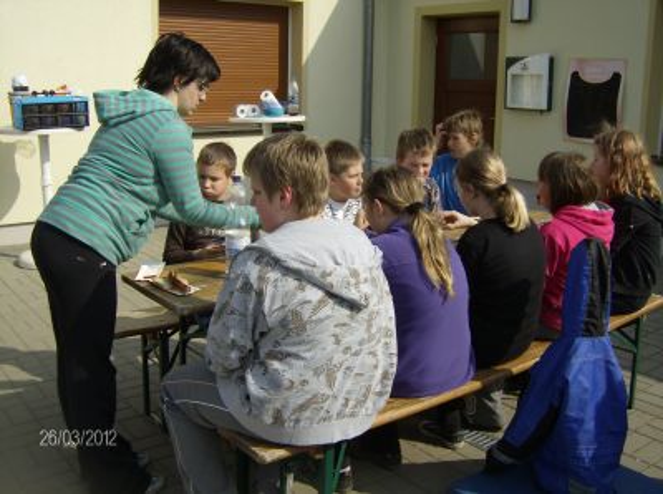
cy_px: 247
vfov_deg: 39.5
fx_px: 688
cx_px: 332
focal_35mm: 36
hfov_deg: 51.5
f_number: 4.7
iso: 100
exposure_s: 1/651
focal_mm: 6
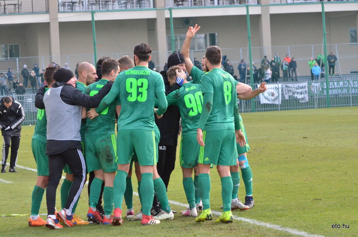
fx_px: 1667
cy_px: 118
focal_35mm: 168
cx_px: 179
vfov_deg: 8.1
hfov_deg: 12.3
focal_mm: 112
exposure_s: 1/1000
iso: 3200
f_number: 8
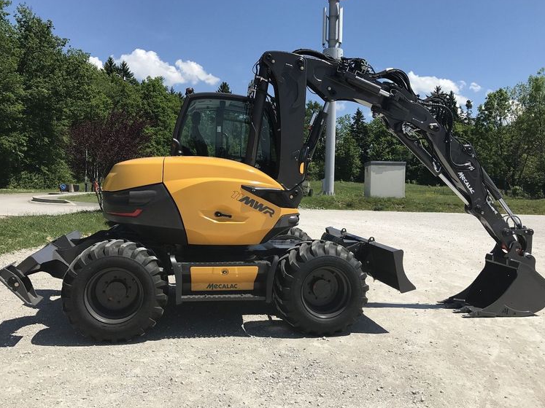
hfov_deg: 60.0
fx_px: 472
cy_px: 199
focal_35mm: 30
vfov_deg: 46.8
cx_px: 266
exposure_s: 1/3195
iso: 20
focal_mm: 3.99
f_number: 1.8
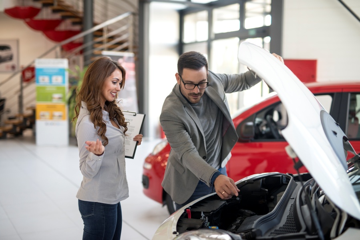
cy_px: 120
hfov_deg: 39.6
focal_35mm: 50
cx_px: 180
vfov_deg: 27.0
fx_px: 500
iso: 320
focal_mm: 50
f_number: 1.8
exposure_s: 1/500
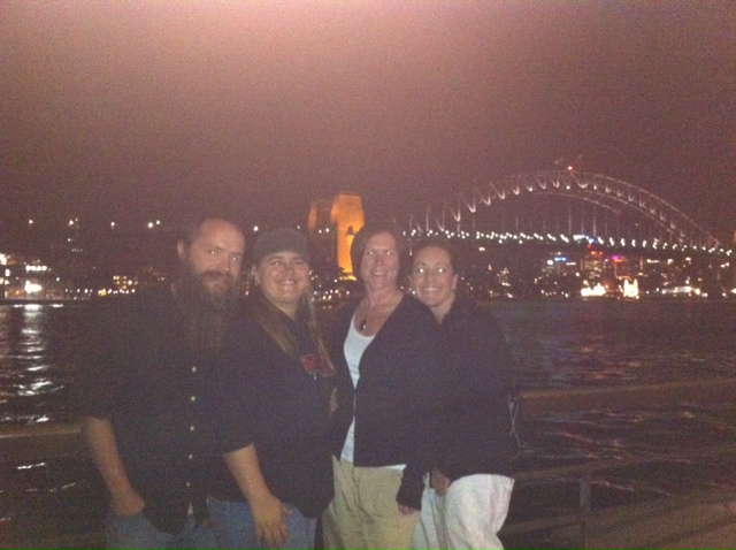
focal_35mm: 35
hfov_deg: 52.7
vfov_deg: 40.6
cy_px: 275
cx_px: 368
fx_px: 743
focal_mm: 3.85
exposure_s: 1/15
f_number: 2.8
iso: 1000
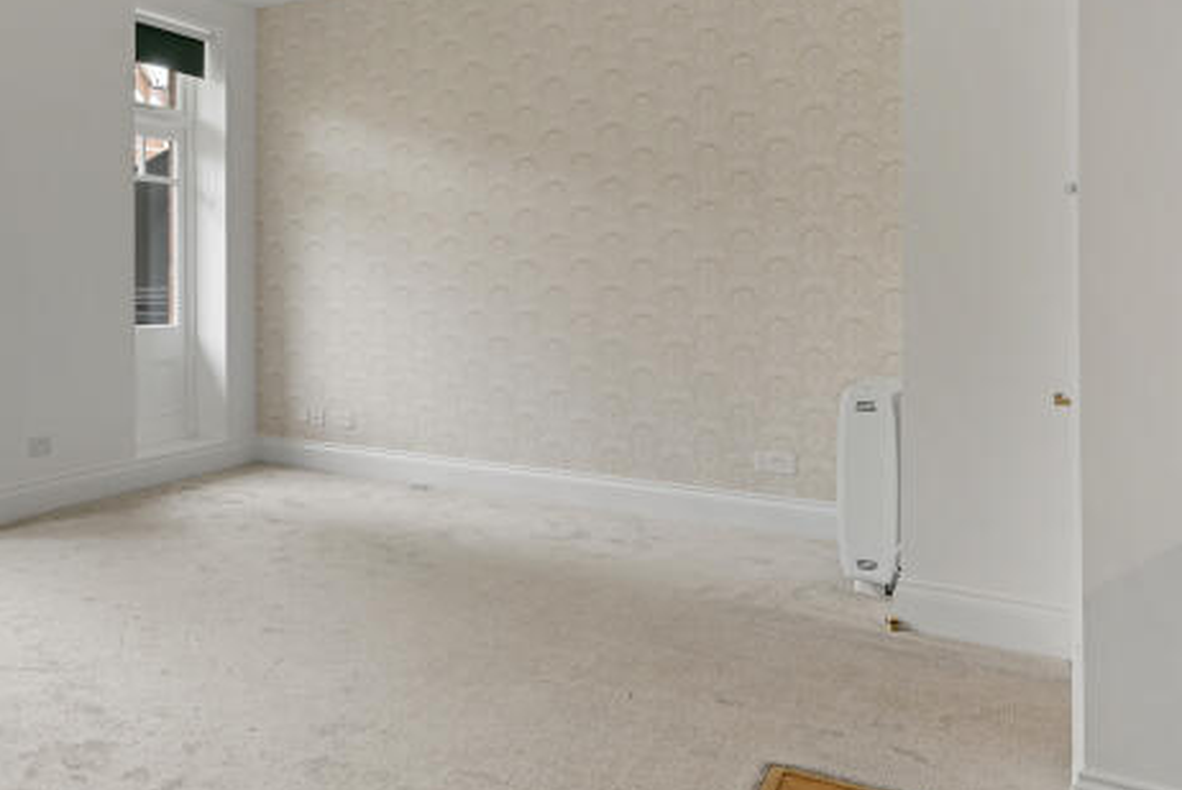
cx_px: 38
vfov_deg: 42.2
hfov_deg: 50.5
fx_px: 1019
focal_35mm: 31
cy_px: 309
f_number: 8
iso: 250
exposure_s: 1/13
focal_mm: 14
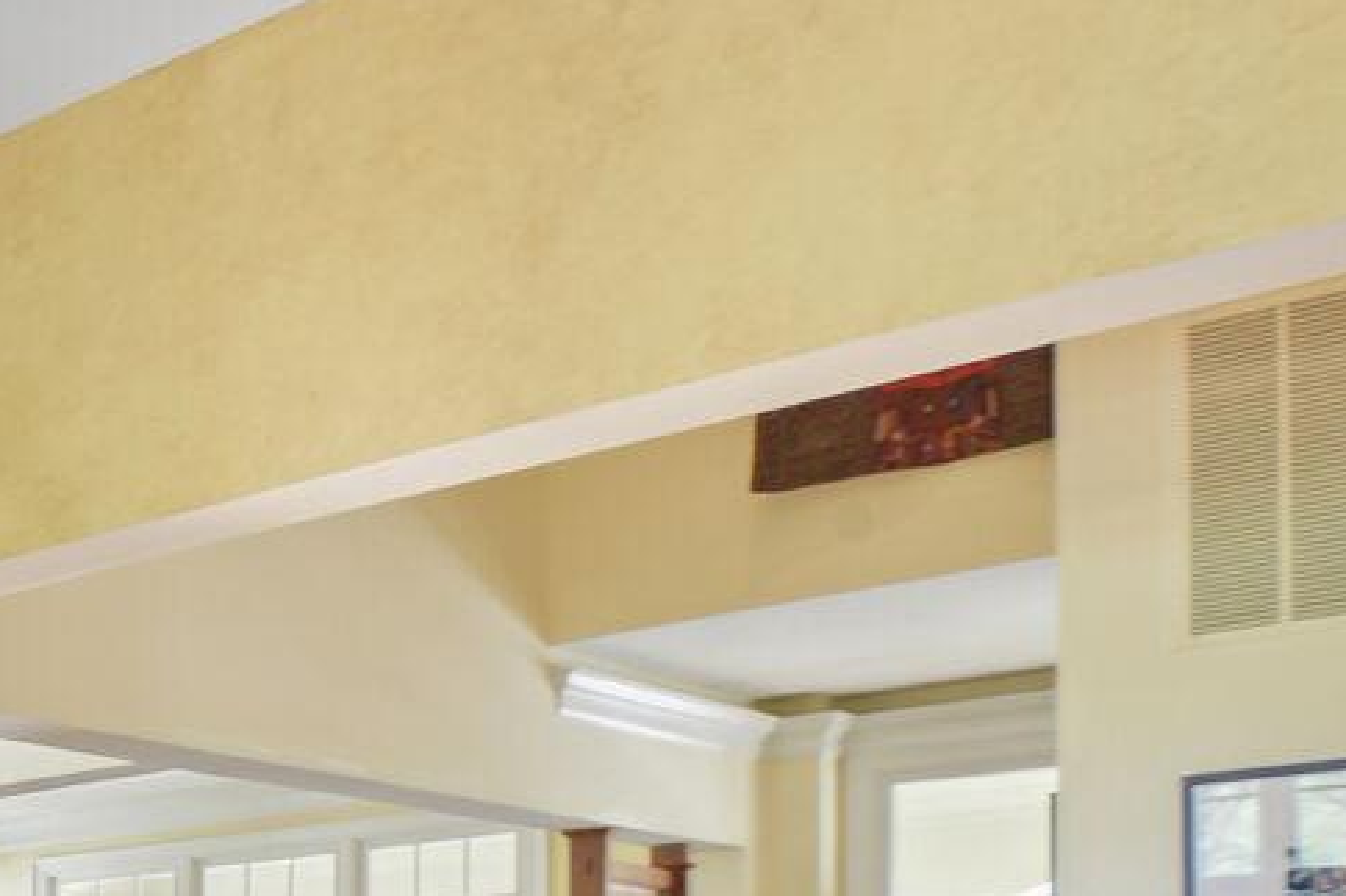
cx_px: -849
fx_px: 2130
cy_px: 1146
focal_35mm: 57
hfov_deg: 24.1
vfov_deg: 21.6
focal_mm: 16
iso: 200
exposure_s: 1/2
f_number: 8
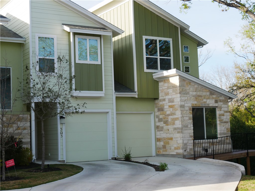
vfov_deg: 23.7
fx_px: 457
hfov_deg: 31.2
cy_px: 96
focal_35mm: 62
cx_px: 128
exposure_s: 1/320
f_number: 9
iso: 400
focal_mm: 31
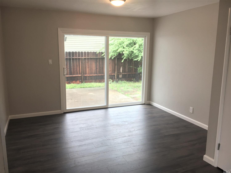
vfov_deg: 48.2
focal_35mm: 29
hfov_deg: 61.7
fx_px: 193
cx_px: 116
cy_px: 86
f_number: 2.2
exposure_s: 1/30
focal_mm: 4.15
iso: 32
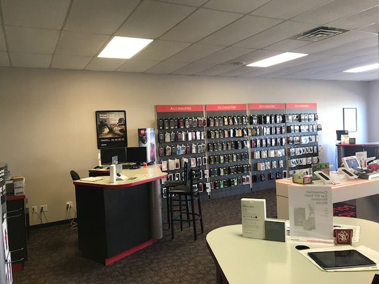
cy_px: 142
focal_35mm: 28
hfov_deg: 63.4
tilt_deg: -1.7
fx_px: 307
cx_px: 190
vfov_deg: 49.7
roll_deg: +3.2
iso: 32
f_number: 1.8
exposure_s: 1/30
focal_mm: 3.99
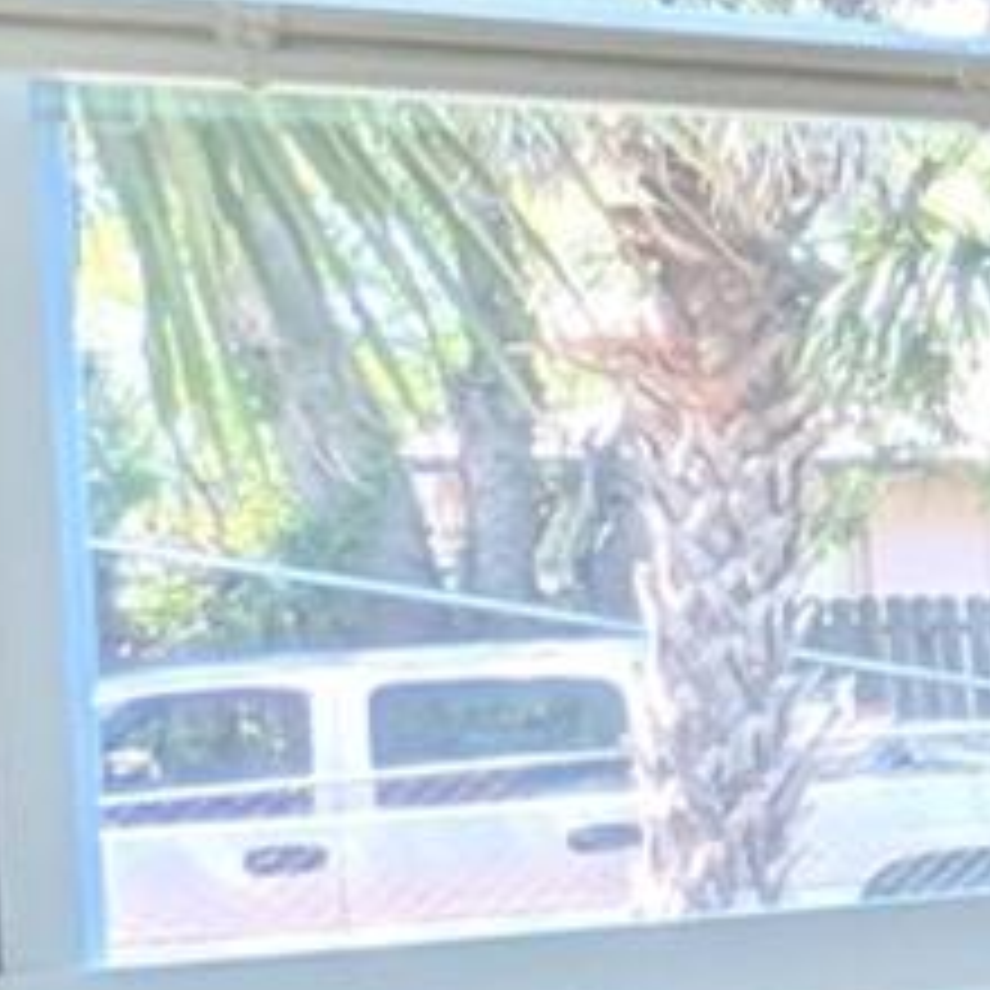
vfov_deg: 22.4
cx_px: 3542
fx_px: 2491
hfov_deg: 9.2
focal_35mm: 77
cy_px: 590
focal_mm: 2.02
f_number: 1.7
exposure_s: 1/186
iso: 130
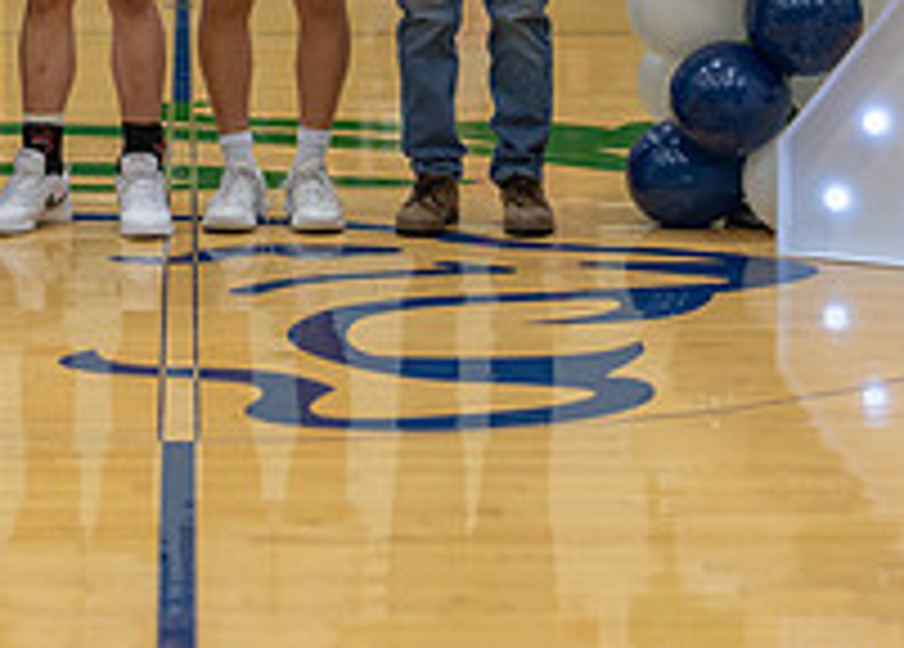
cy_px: -225
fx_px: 3881
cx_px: 166
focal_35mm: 151
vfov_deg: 9.4
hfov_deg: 13.2
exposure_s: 1/400
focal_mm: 50
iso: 250
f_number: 1.2
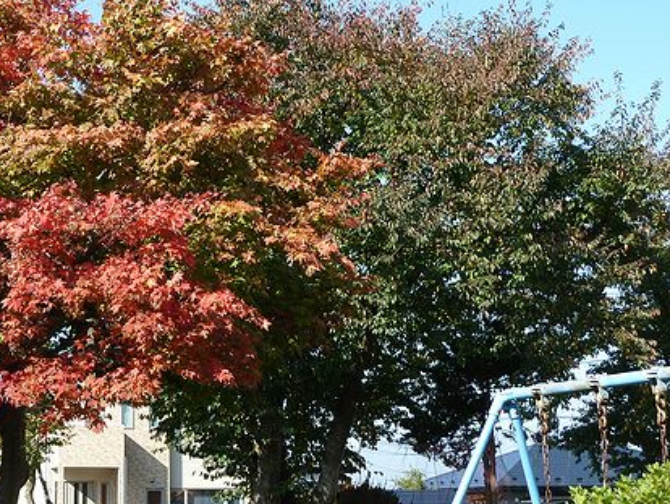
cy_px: 245
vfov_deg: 21.6
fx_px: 1317
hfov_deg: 28.3
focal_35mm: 68
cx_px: 210
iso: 80
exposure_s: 1/200
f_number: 4
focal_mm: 7.3
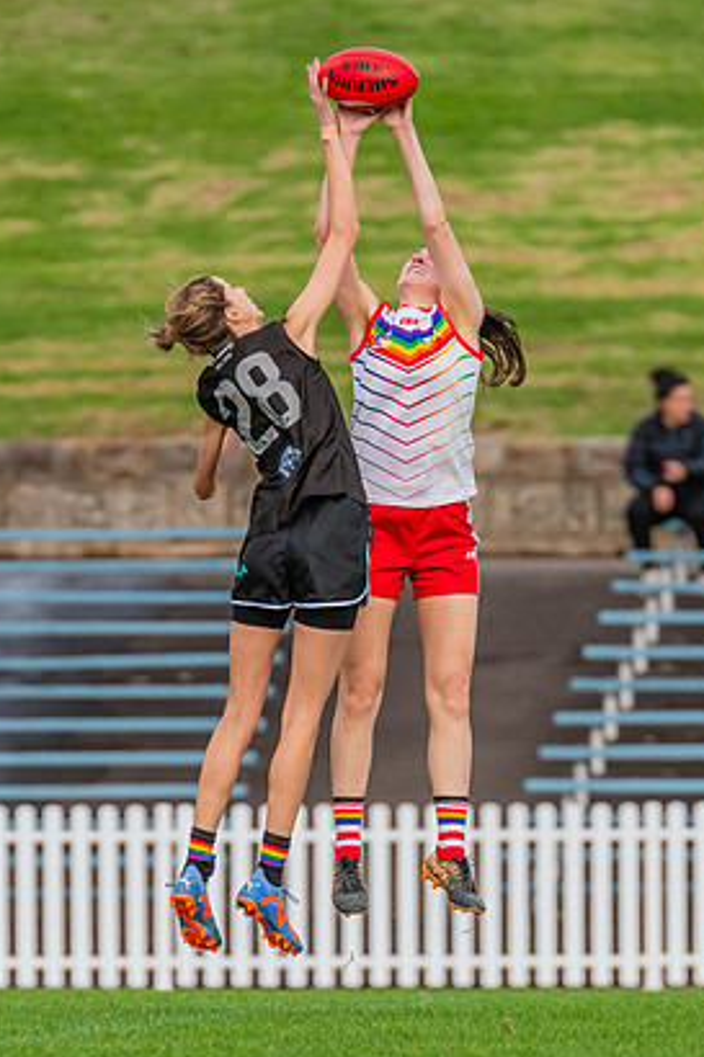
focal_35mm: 901
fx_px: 26450
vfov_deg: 2.3
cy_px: 519
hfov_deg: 1.5
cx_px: 451
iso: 800
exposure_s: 1/1000
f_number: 7.1
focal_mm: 420
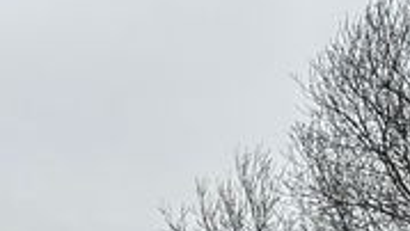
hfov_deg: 11.3
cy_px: 776
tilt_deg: +2.9
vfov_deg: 6.2
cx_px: -360
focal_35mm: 176
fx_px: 1915
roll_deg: -1.5
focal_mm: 5.1
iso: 50
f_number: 1.6
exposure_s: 1/631
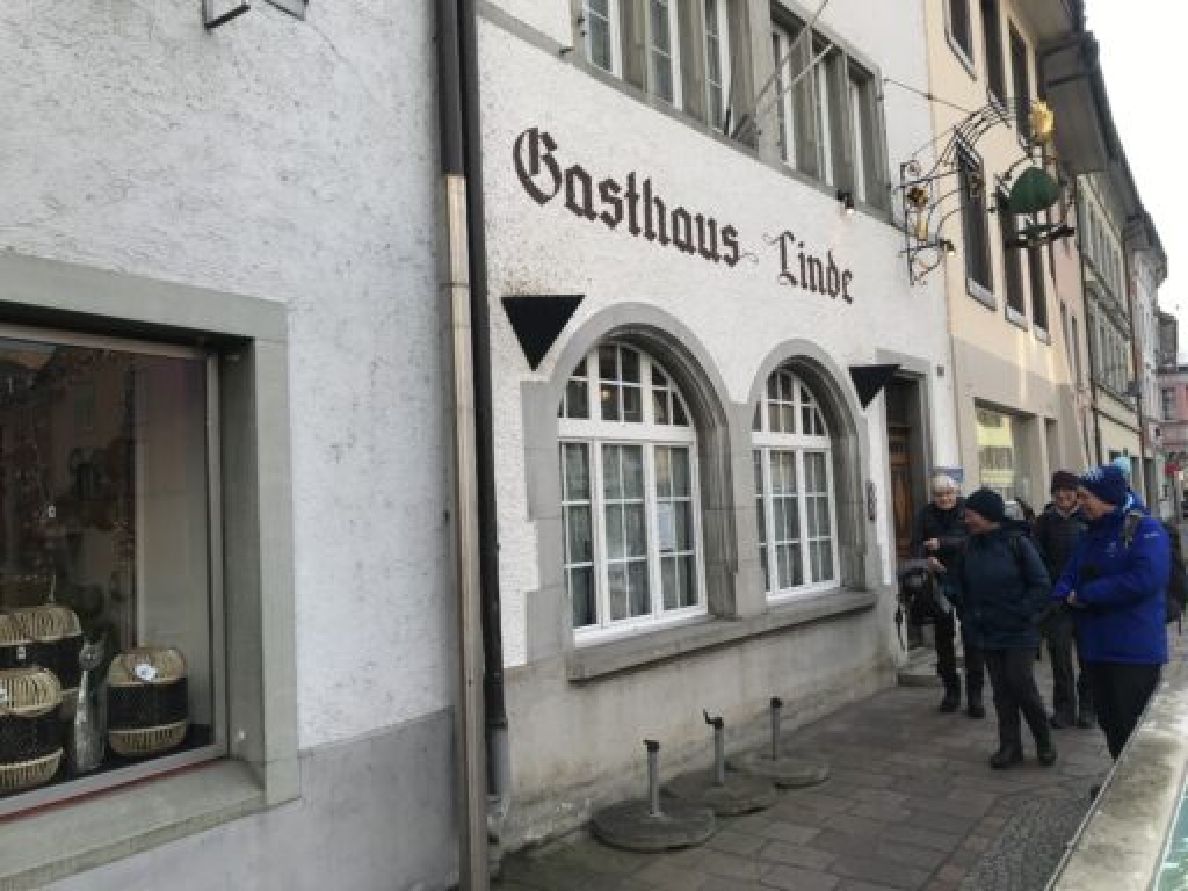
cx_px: 594
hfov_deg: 63.4
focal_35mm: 28
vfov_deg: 49.7
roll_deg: +2.4
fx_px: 961
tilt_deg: +6.0
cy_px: 446
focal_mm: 3.99
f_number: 1.8
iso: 20
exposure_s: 1/361
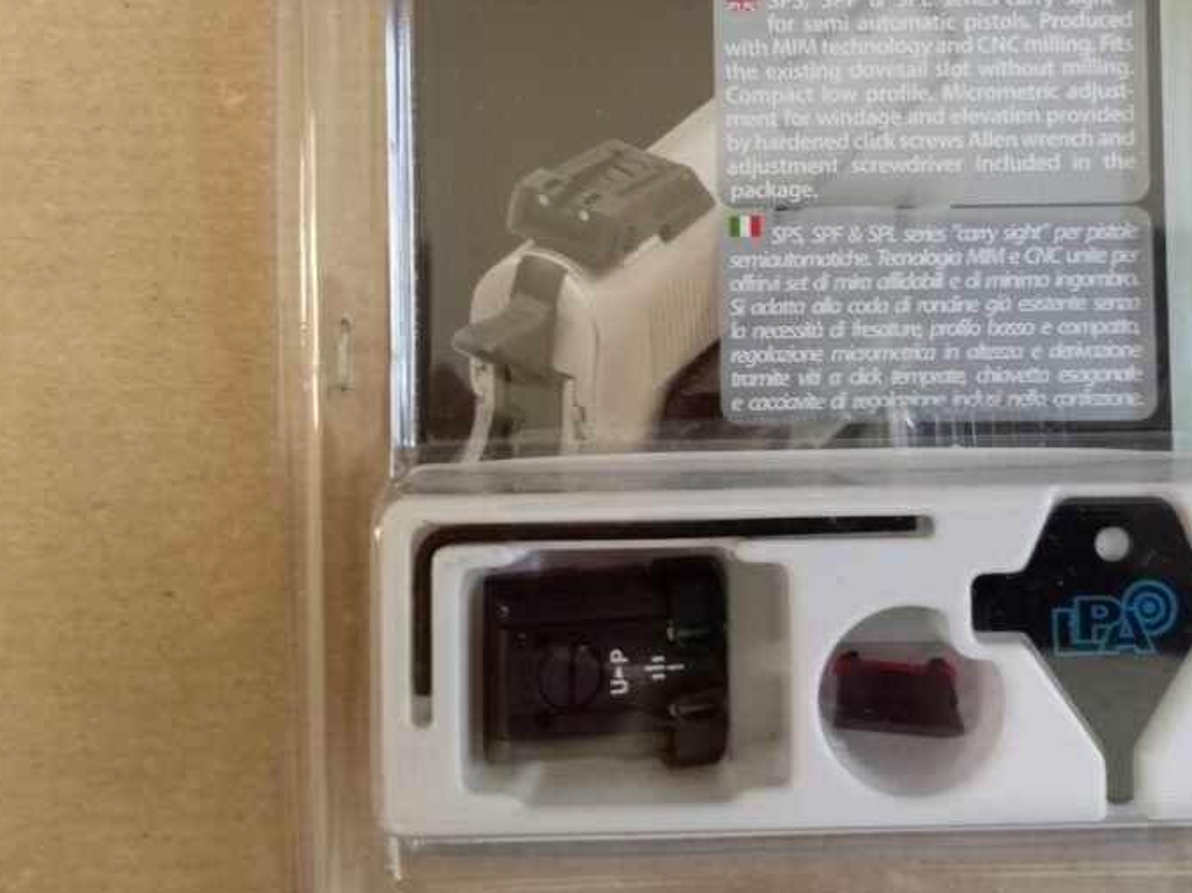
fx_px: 1308
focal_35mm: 38
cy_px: 250
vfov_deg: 37.0
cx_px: 737
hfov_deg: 48.6
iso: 621
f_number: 1.8
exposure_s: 1/25
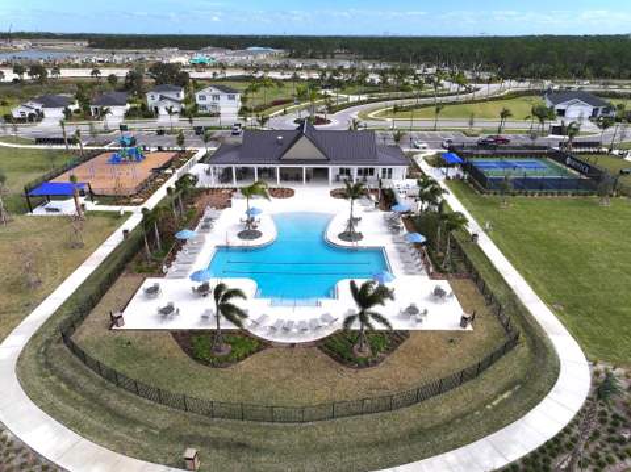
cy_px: 236
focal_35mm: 24
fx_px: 437
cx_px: 316
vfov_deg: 56.7
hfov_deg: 71.7
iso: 100
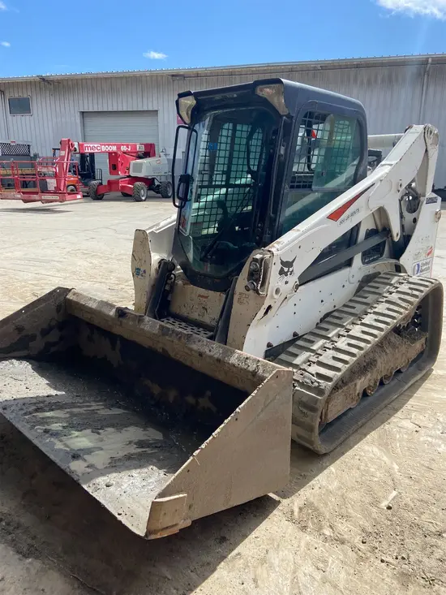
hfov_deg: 53.1
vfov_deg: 67.3
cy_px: 298
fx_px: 447
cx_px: 223
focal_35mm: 26
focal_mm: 4.25
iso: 32
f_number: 1.8
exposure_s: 1/2066
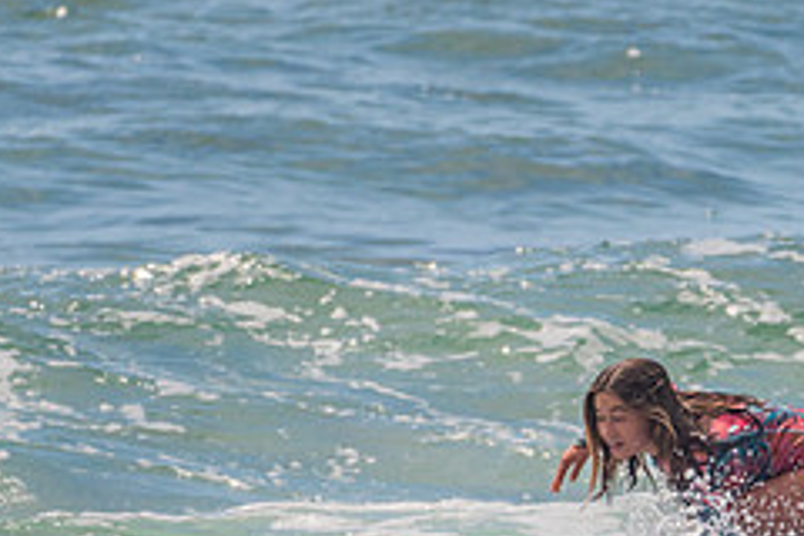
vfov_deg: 0.9
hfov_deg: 1.4
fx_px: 33051
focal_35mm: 1480
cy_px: 554
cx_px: 725
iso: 160
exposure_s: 1/500
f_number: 5.6
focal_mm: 500
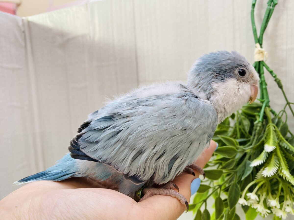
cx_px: 147
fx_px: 212
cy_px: 110
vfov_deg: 54.9
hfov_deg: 69.4
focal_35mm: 25
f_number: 1.8
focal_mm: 4.25
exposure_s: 1/100
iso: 64
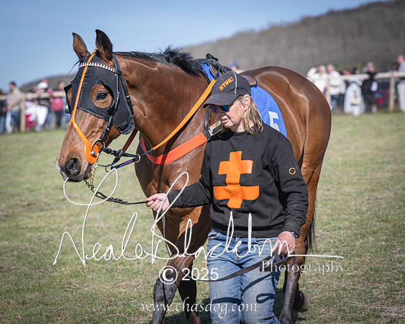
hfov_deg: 13.1
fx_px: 1765
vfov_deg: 10.5
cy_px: 133
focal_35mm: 147
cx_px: 221
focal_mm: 110
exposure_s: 1/1600
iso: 200
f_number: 4
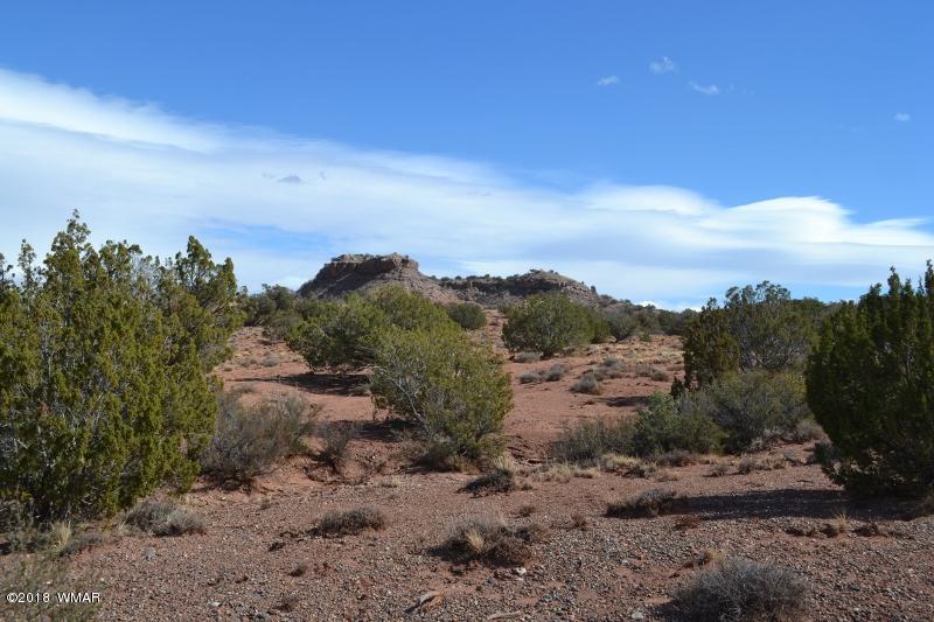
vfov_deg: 36.9
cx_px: 467
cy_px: 311
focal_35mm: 36
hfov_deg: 53.1
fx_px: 934
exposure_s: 1/250
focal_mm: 24
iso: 100
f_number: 8
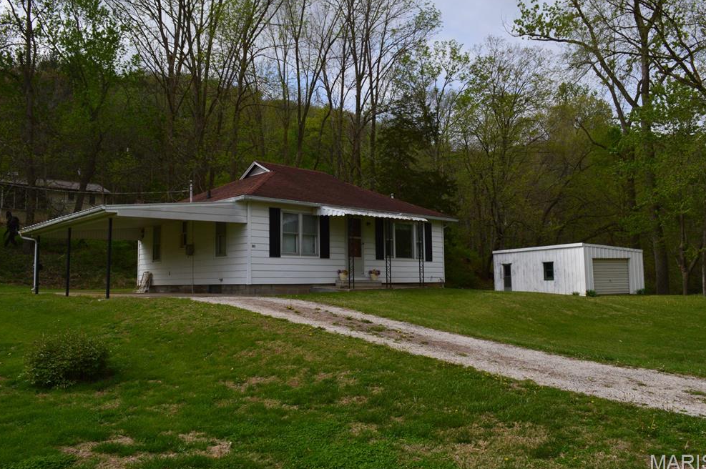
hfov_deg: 65.5
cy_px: 234
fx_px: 549
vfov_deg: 46.3
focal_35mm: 28
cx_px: 356
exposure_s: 1/320
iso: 400
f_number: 10
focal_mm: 18
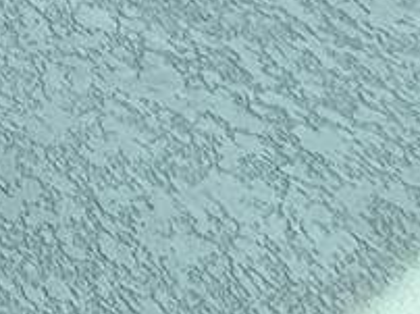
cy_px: -898
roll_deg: -1.7
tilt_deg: -5.8
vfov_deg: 8.3
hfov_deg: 11.5
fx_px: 1345
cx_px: -794
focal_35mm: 111
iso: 50
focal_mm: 2.22
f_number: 2.2
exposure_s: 1/1656
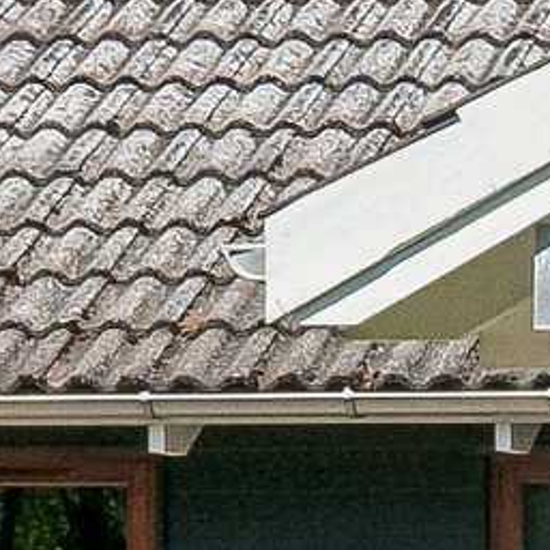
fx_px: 5375
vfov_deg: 5.9
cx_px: 2000
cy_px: 350
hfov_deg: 5.3
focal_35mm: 299
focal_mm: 20
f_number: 10
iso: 200
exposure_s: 1/400
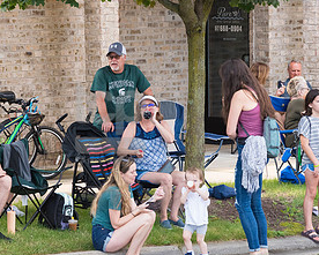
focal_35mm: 237
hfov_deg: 8.1
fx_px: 2238
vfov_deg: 6.5
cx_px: 111
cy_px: 123
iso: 1400
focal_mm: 120
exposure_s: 1/500
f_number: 6.3
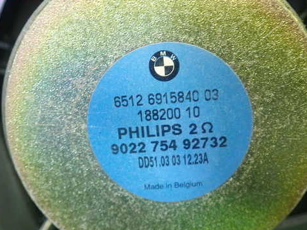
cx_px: 166
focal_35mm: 38
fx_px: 337
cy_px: 131
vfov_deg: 37.6
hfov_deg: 49.0
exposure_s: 1/30
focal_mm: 5.4
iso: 200
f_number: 2.3
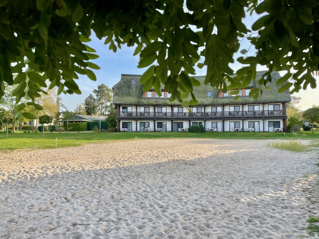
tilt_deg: +2.5
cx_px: 160
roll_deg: -2.1
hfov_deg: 69.4
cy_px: 120
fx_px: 230
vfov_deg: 54.9
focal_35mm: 25
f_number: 1.6
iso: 32
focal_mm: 5.1
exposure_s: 1/638
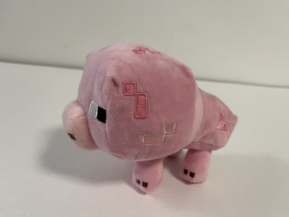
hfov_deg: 69.4
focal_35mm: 25
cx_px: 144
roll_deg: -4.7
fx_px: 209
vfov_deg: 54.9
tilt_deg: -20.1
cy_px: 108
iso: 64
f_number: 1.6
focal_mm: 5.1
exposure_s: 1/50
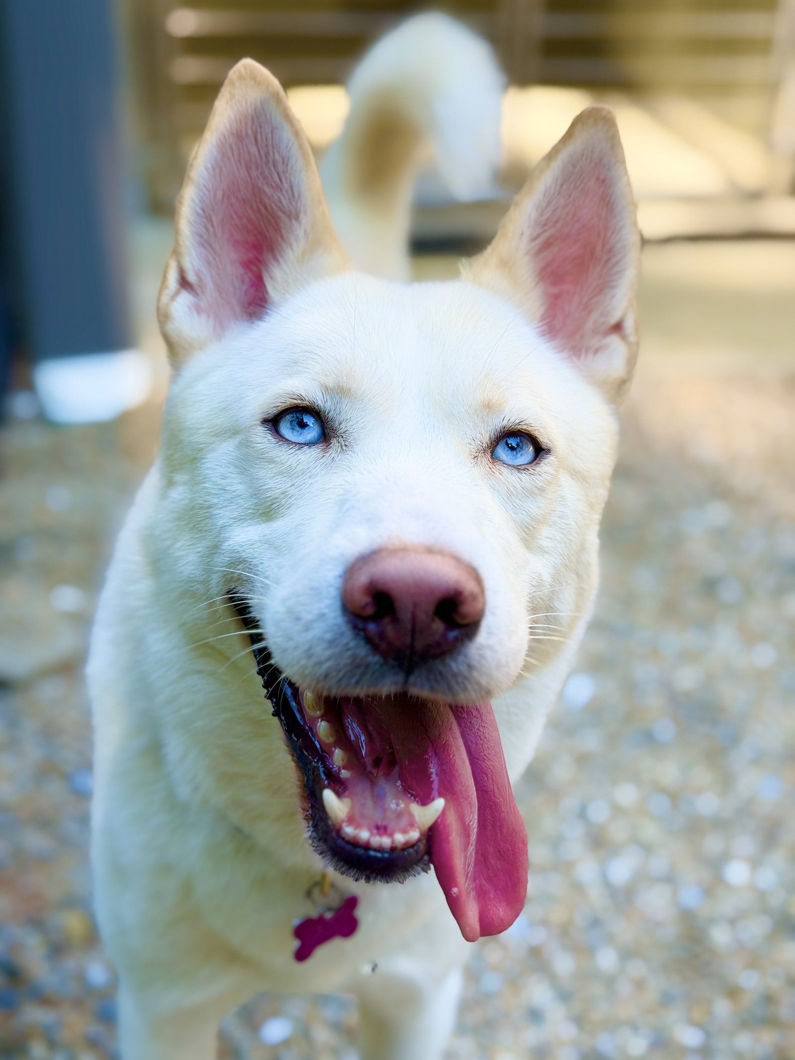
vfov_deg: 39.7
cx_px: 398
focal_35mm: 48
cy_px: 530
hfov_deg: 30.3
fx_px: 1470
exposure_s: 1/487
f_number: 1.78
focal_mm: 6.76
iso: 64
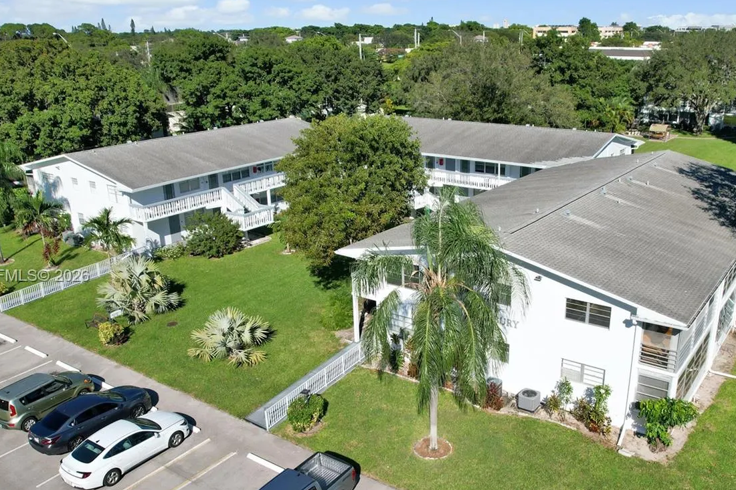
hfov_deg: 58.5
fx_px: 654
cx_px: 416
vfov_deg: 41.0
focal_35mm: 32
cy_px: 277
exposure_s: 1/4000
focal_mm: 8.38
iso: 140
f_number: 2.8
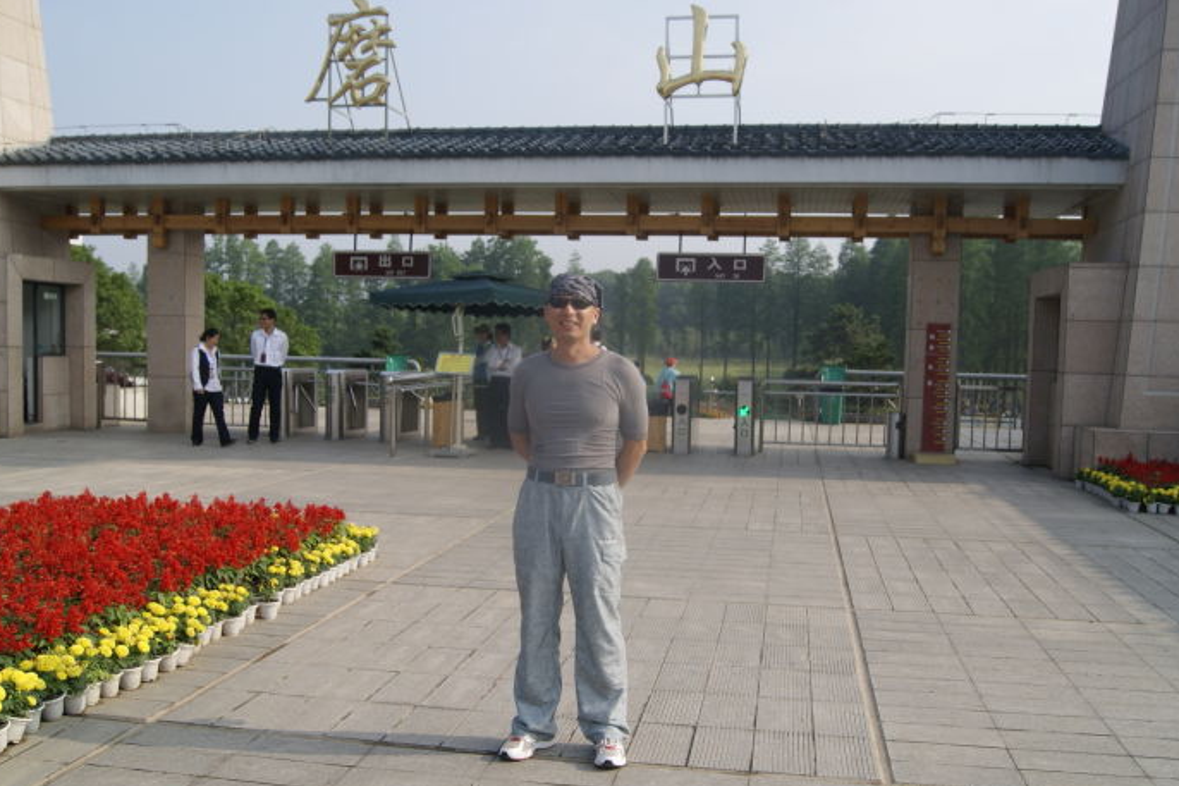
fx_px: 1146
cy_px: 445
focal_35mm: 35
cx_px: 579
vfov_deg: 37.8
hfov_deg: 54.4
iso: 100
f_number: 5
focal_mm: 20
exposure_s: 1/320
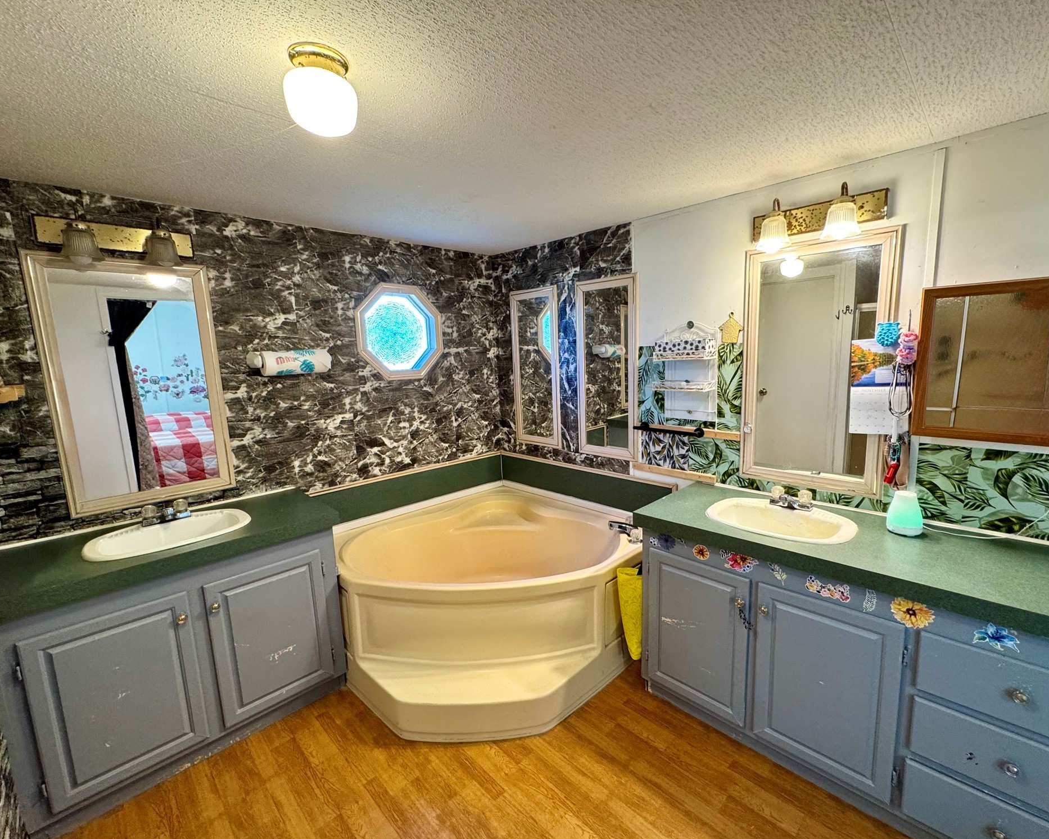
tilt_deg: -8.9
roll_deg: +0.8
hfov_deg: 96.7
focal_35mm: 15
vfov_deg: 84.0
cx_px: 549
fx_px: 466
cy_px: 419
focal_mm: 2.22
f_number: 2.2
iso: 250
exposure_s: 1/120
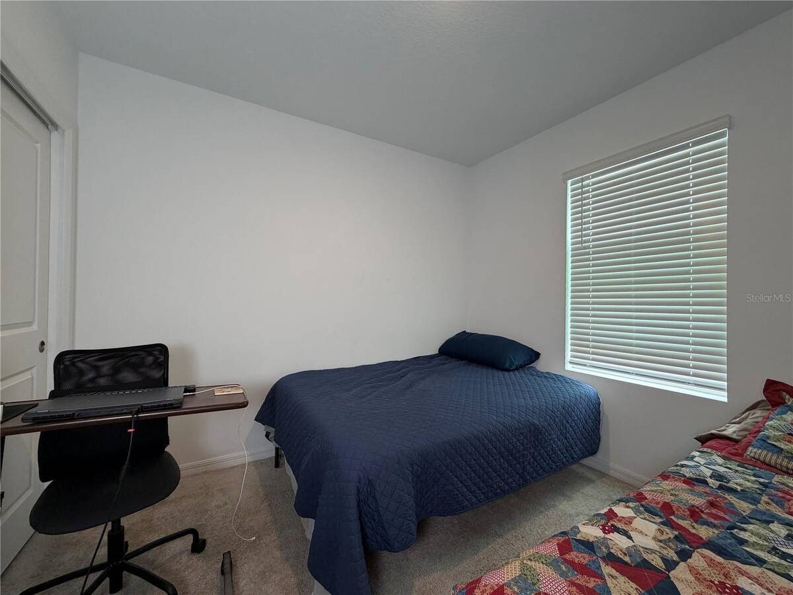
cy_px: 298
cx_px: 396
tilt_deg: +1.5
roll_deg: +0.0
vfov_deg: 85.7
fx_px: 321
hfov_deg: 102.1
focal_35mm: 14
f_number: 2.2
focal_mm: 2.22
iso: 200
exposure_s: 1/120
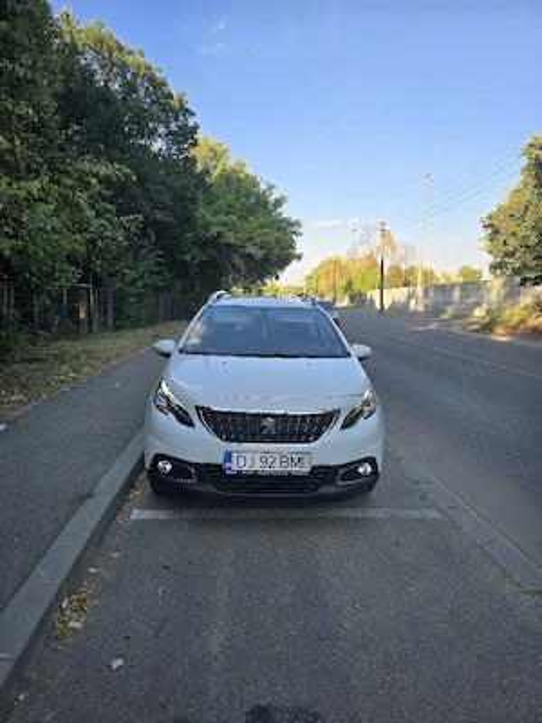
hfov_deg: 58.9
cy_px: 362
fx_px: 480
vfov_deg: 73.9
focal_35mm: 23
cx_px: 271
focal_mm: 6.3
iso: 12
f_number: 1.7
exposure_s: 1/250
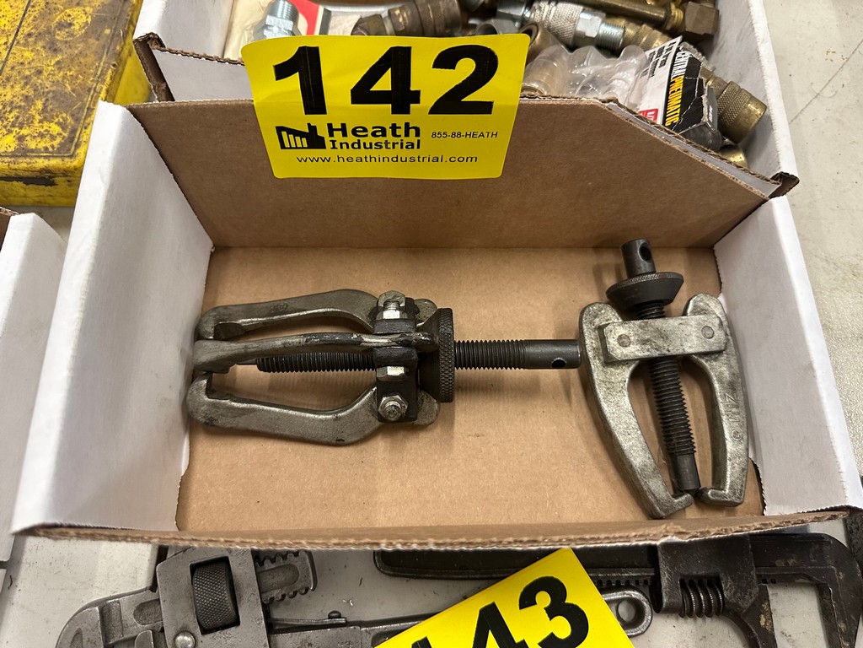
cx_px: 432
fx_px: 598
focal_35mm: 24
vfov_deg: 56.8
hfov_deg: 71.6
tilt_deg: -68.6
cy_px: 324
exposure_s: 1/60
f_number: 1.78
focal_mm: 6.86
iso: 320
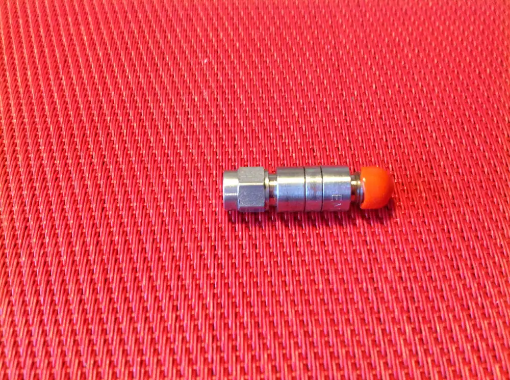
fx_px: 515
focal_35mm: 35
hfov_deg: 52.7
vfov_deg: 40.6
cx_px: 255
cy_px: 190
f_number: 2.4
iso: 200
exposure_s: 1/15
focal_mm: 4.28
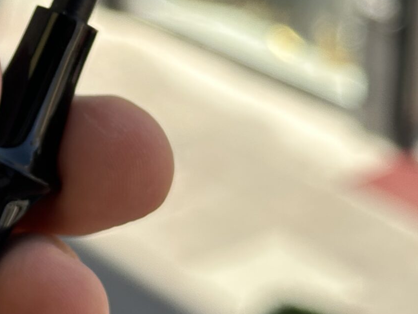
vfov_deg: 10.0
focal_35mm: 147
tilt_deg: -19.7
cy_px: 25
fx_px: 1775
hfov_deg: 13.1
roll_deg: +3.4
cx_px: -90
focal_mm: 6.86
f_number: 1.78
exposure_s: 1/919
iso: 64
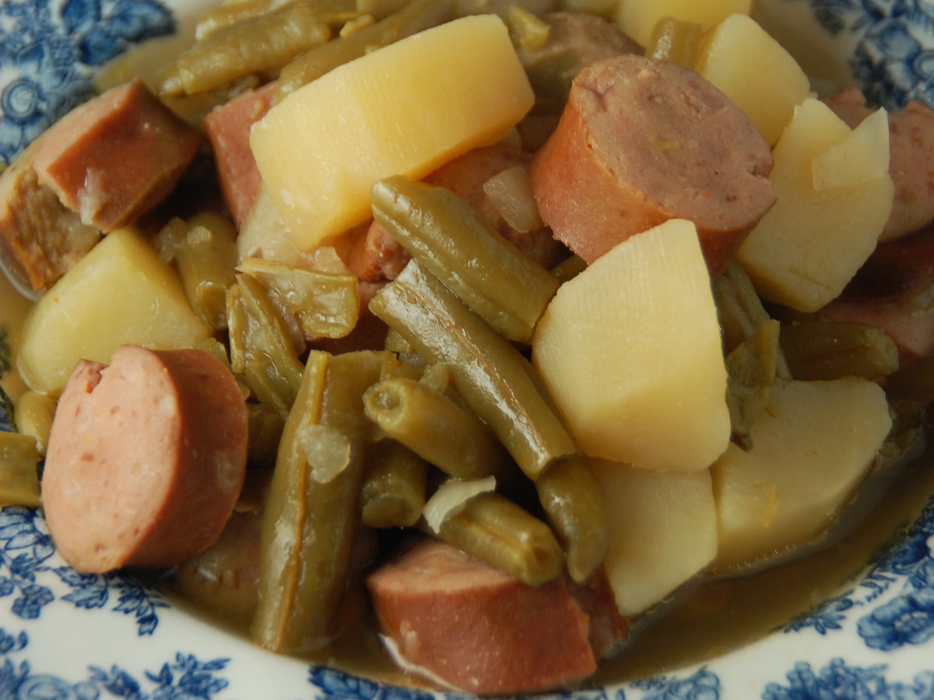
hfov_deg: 9.9
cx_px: 467
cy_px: 248
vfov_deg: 7.4
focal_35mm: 200
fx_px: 5396
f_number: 5.6
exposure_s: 1/125
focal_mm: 92
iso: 400
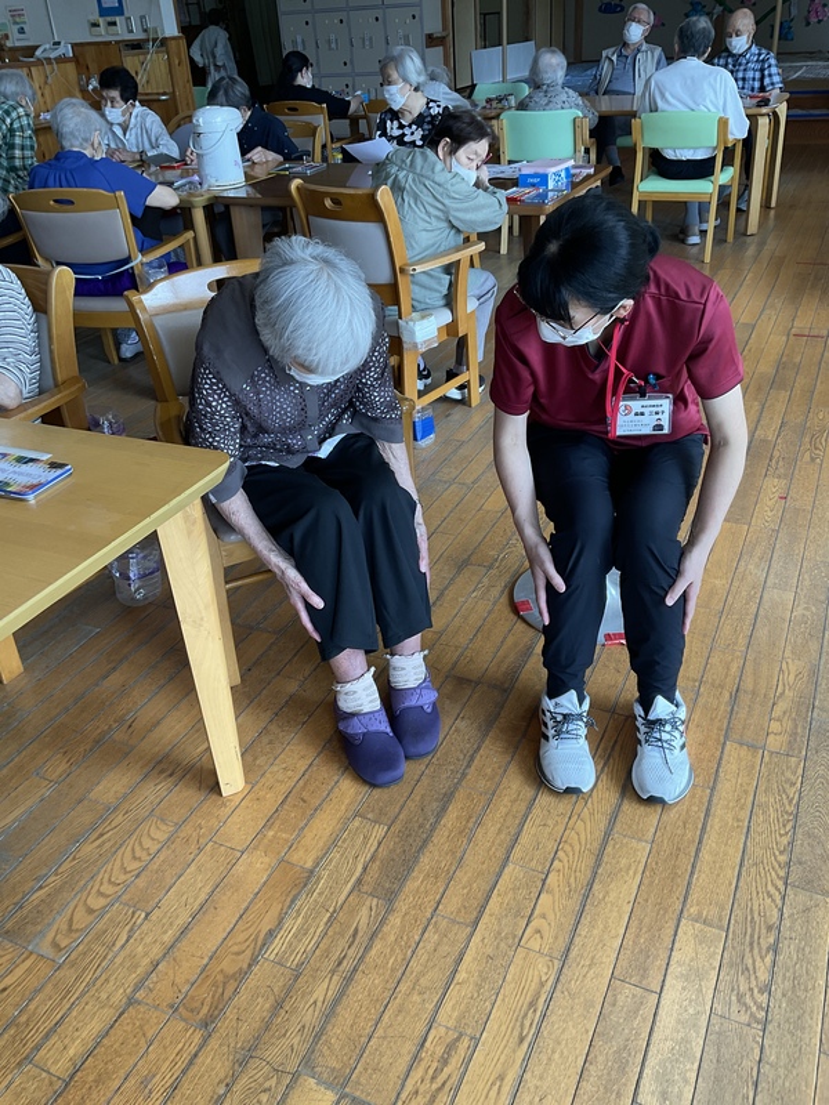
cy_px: 552
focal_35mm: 29
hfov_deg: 48.2
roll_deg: +5.5
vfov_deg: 61.7
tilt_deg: -31.9
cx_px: 414
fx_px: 926
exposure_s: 1/120
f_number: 1.8
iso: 40
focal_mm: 3
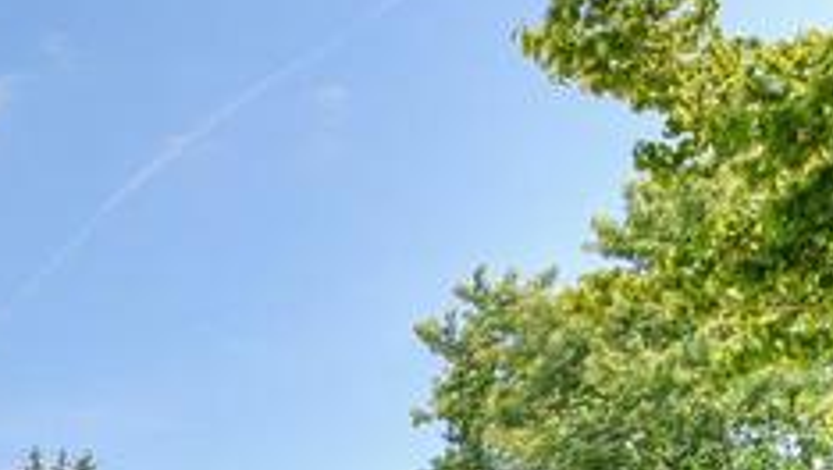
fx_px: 2564
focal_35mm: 116
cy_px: 1100
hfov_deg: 16.0
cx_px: -616
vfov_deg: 9.4
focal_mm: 18
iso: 100
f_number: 22
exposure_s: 1/20
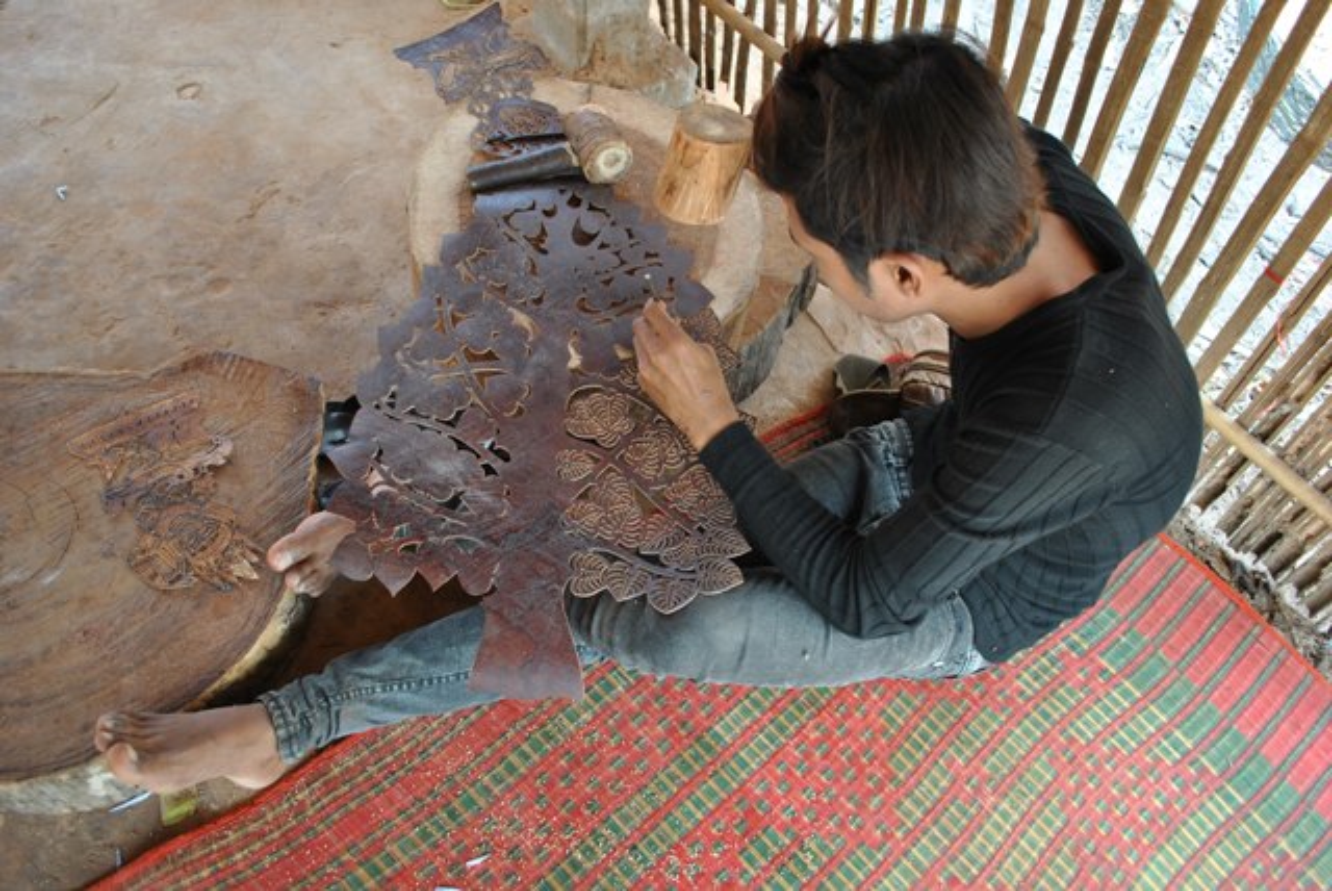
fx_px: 1000
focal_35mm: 27
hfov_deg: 67.3
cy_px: 446
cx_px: 666
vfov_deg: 48.0
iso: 200
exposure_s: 1/50
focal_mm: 18
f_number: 3.5
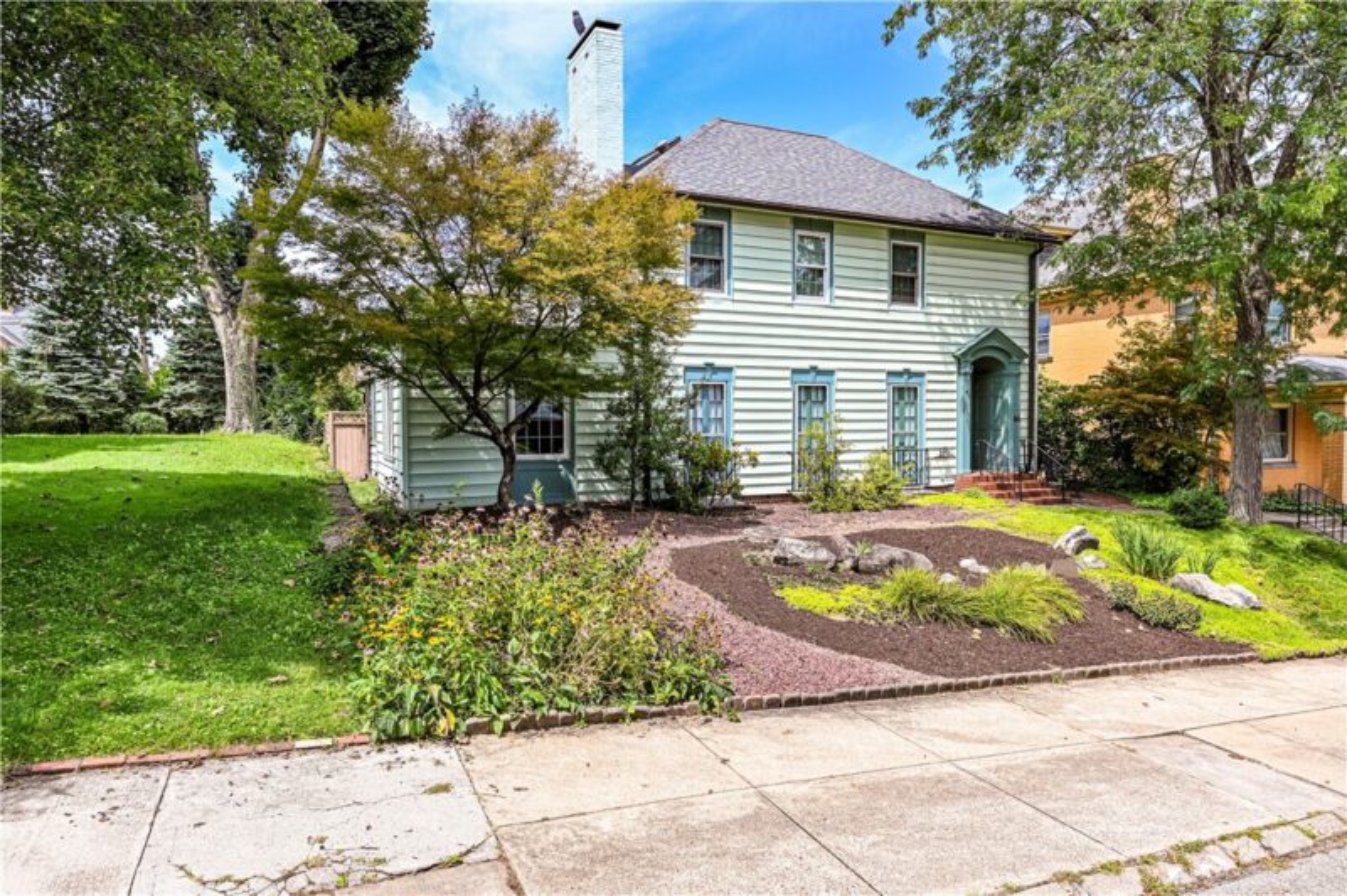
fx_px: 785
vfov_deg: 59.4
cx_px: 674
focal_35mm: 21
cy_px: 448
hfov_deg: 81.3
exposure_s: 1/125
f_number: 8
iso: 100
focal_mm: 21
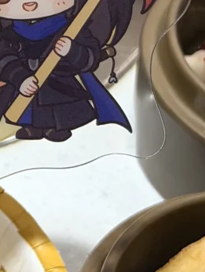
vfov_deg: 9.7
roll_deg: -0.4
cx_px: -183
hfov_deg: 7.1
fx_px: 1593
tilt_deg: -38.9
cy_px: -41
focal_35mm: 202
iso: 80
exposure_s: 1/636
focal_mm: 6.76
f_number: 1.78
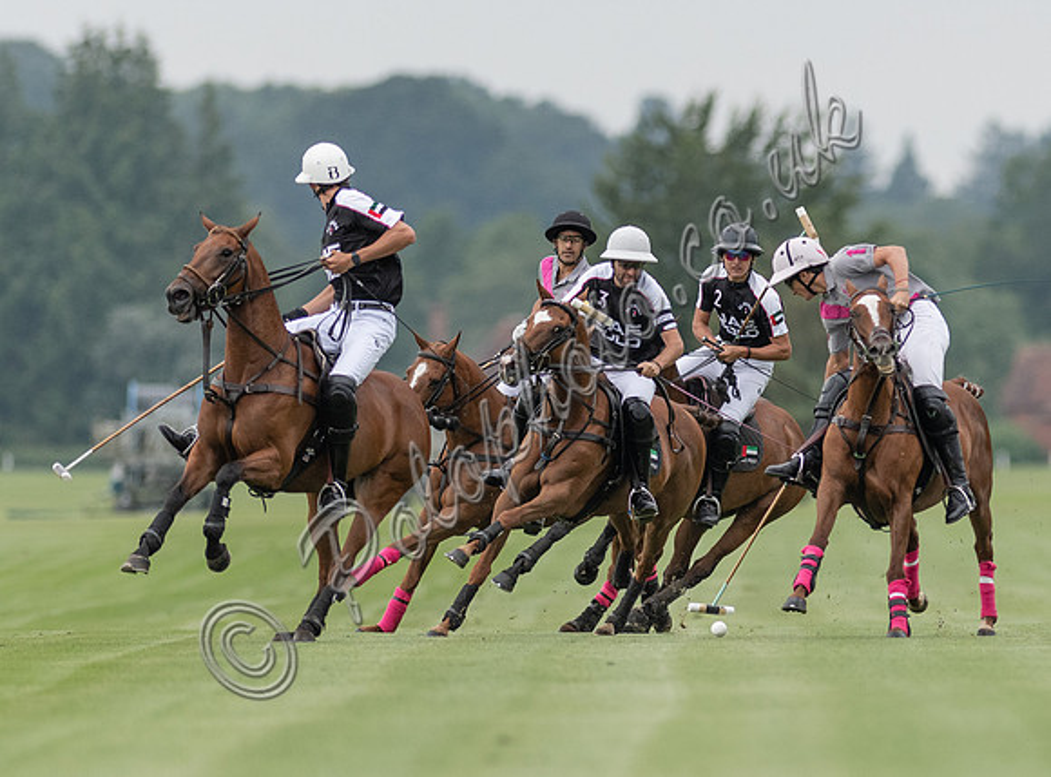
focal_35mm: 725
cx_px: 870
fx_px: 21915
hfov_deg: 2.7
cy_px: 489
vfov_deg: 2.0
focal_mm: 300
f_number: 2.8
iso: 640
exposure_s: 1/4000
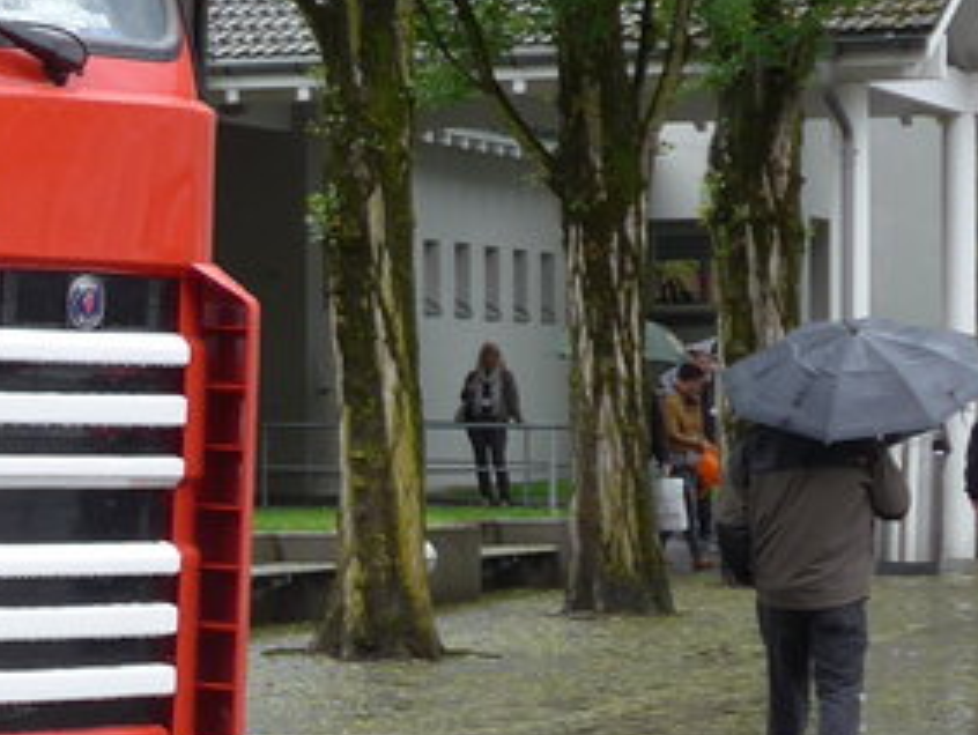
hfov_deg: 11.8
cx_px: -850
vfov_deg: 9.7
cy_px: 485
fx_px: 4326
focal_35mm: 153
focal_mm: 7.5
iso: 80
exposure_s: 1/125
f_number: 2.8
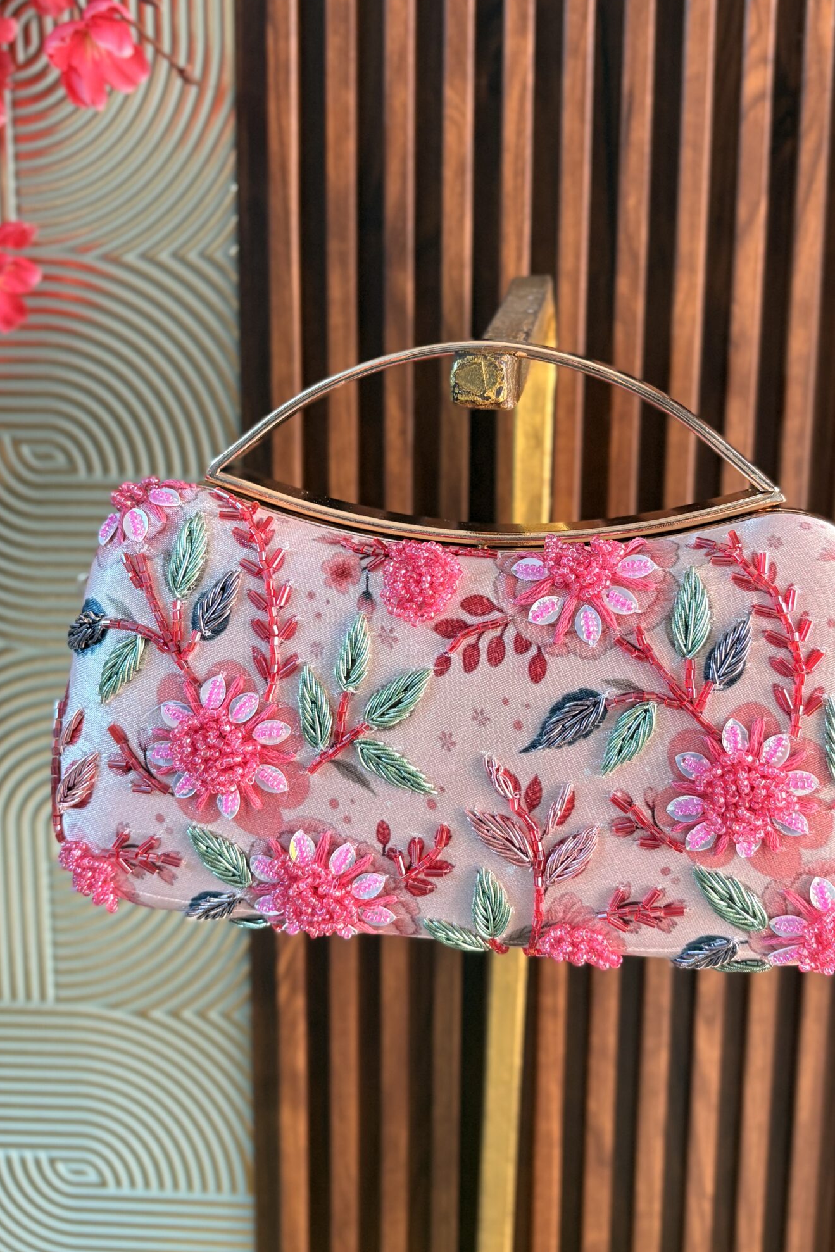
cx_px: 480
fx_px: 1217
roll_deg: -1.5
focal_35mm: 35
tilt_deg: -9.5
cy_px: 538
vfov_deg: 54.2
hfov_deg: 37.8
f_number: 1.6
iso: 160
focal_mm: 5.96
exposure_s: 1/50
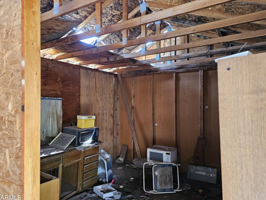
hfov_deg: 69.4
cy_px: 99
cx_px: 129
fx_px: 192
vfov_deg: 54.9
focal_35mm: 25
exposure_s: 1/120
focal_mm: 6.3
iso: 800
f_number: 1.7
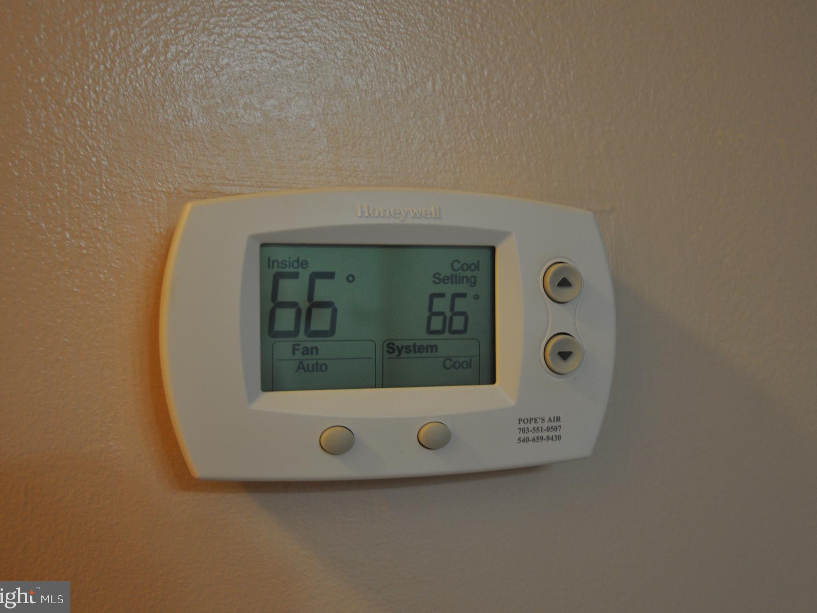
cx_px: 435
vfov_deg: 30.6
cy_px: 305
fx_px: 1122
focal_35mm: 48
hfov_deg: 40.0
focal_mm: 29
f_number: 4
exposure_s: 1/60
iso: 400
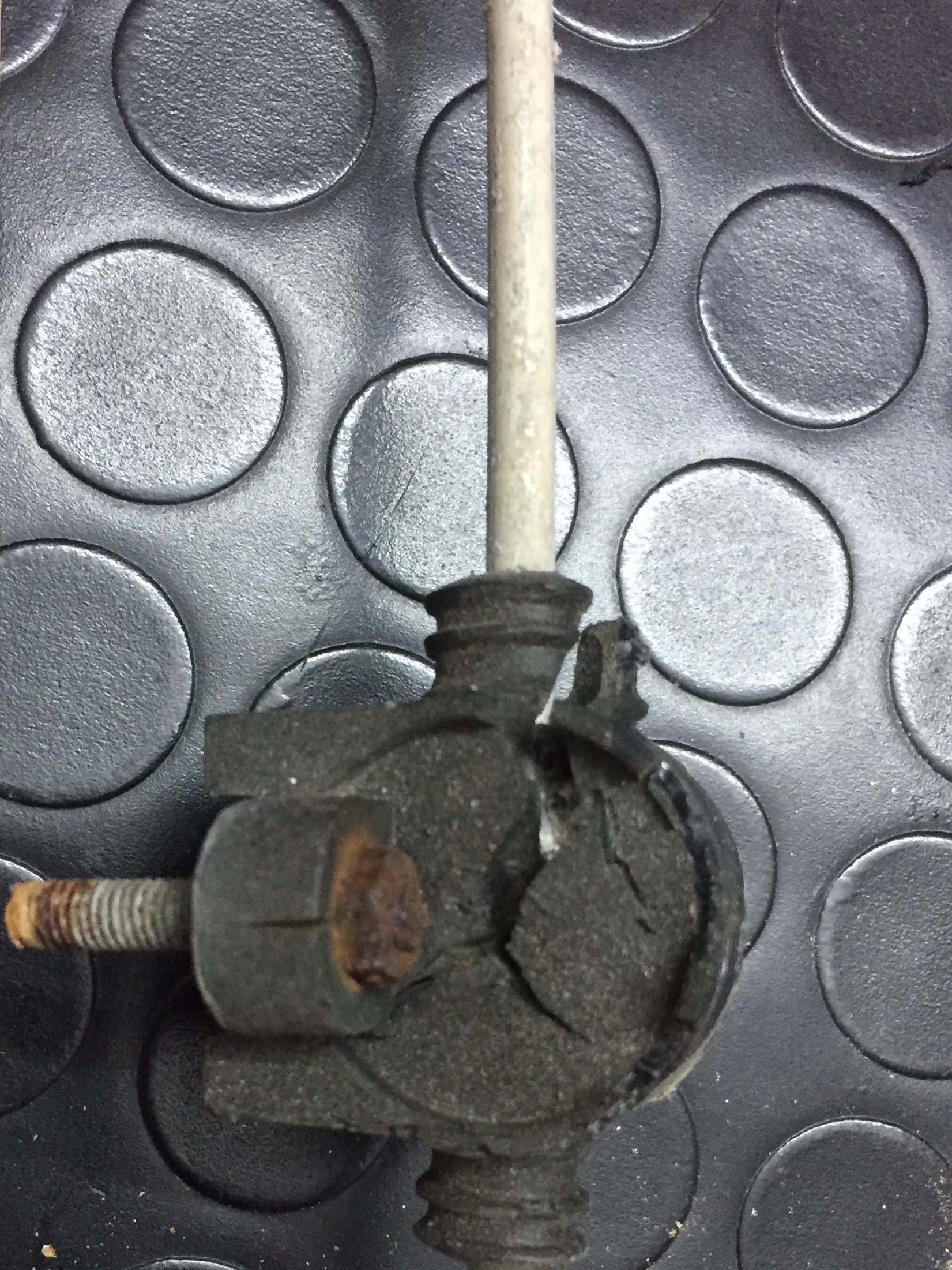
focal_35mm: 43
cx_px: 394
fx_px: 1577
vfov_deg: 43.6
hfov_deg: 33.5
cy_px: 776
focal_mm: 4.15
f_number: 2.2
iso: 250
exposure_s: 1/33
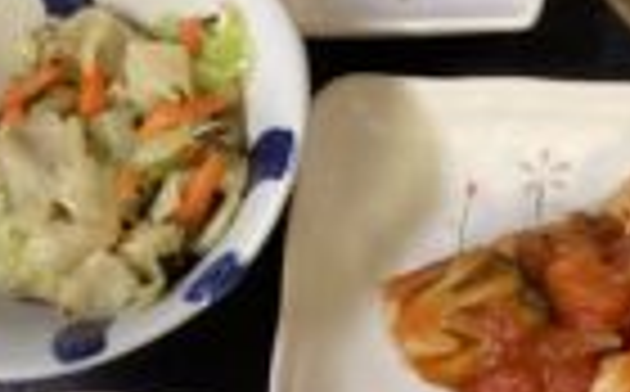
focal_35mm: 88
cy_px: 327
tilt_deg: -75.7
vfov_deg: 14.7
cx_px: 637
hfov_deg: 22.6
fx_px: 1508
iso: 250
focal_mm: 3.3
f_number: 2.4
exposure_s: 1/60
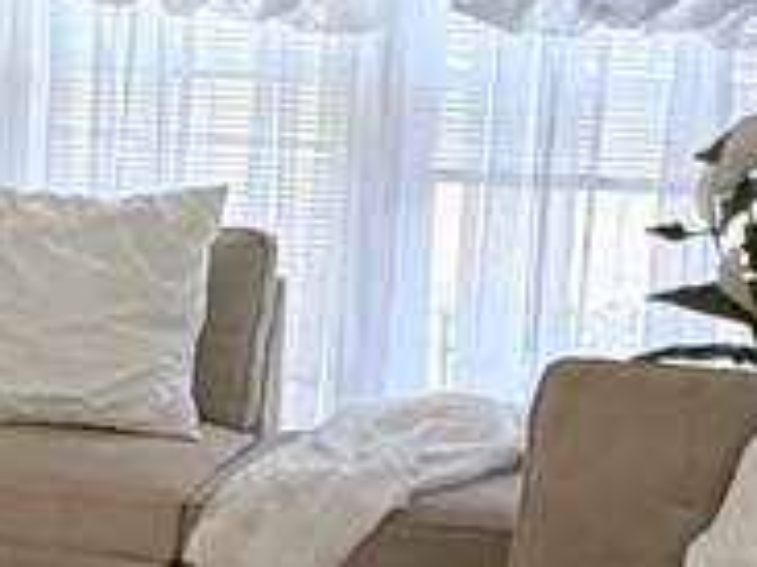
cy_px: 497
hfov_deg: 17.8
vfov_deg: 13.3
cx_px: 182
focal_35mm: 110
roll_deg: -1.8
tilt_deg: -13.8
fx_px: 2404
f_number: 2.2
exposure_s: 1/121
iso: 80
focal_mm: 2.22
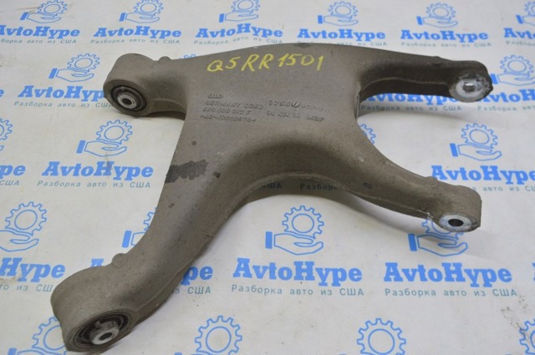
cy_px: 178
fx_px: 490
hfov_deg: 57.3
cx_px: 268
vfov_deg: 39.9
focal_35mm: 33
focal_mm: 22
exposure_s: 1/25
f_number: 5.6
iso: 400
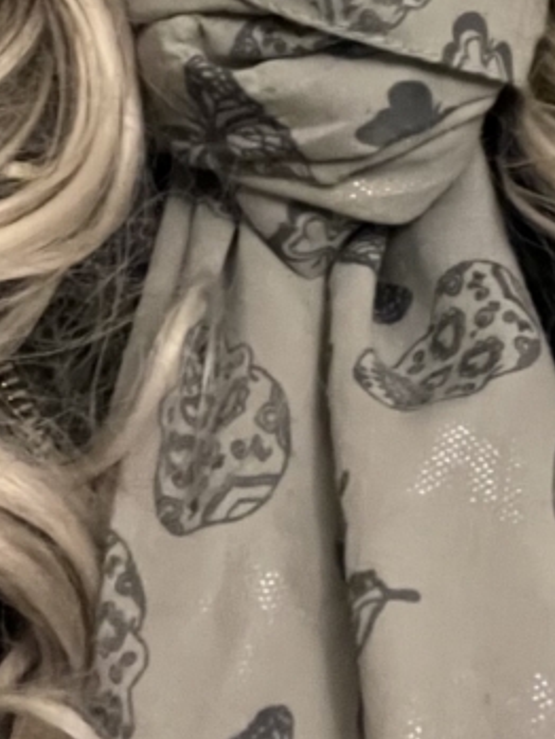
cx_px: 347
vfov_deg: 20.5
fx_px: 1880
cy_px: -201
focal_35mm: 88
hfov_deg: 16.8
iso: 1250
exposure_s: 1/17
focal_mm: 2.71
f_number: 2.2
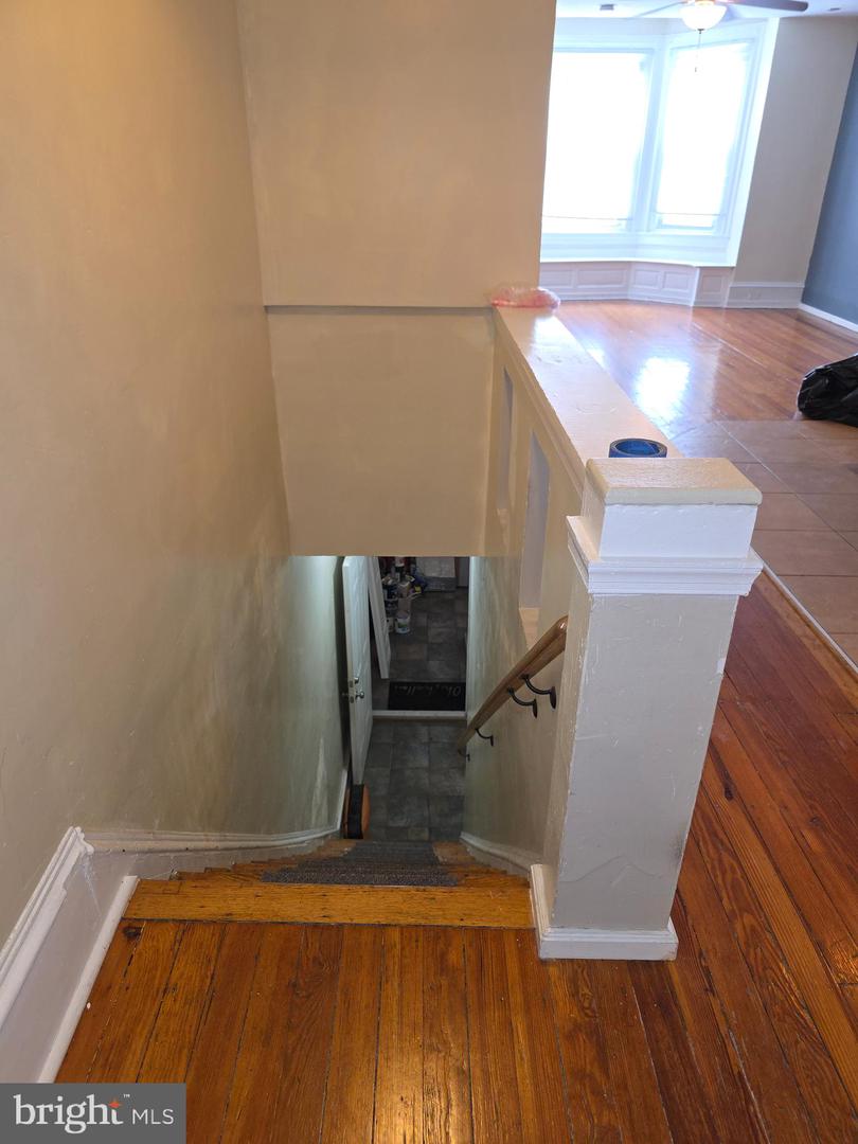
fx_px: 760
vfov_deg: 73.9
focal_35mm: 23
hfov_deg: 58.9
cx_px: 429
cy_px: 572
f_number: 1.7
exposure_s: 1/60
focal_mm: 6.3
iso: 125
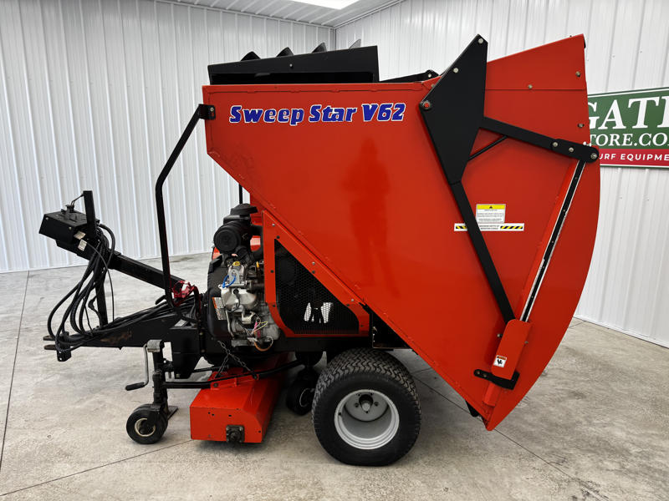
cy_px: 250
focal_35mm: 24
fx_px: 464
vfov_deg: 56.8
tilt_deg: -13.0
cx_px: 334
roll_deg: -0.8
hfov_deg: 71.6
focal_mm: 6.76
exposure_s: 1/120
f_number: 1.78
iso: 80
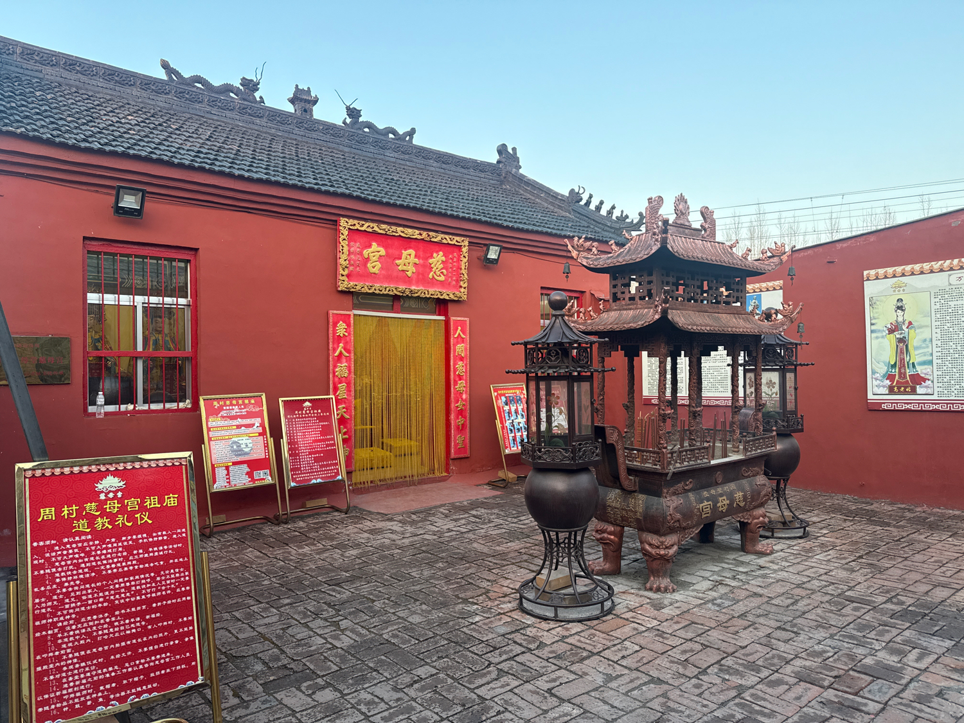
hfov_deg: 71.6
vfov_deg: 56.8
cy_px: 362
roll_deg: +1.1
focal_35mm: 24
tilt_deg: +1.3
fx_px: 668
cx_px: 482
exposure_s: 1/381
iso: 100
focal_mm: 6.76
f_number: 1.78
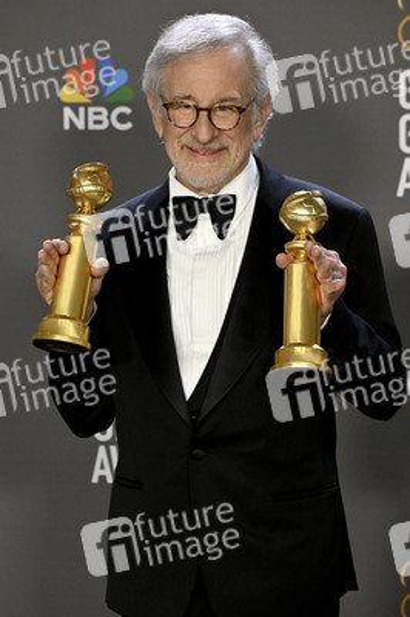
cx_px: 205
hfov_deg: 8.1
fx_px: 2909
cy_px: 308
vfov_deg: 12.1
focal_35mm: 170
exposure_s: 1/400
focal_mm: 170
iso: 6400
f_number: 8
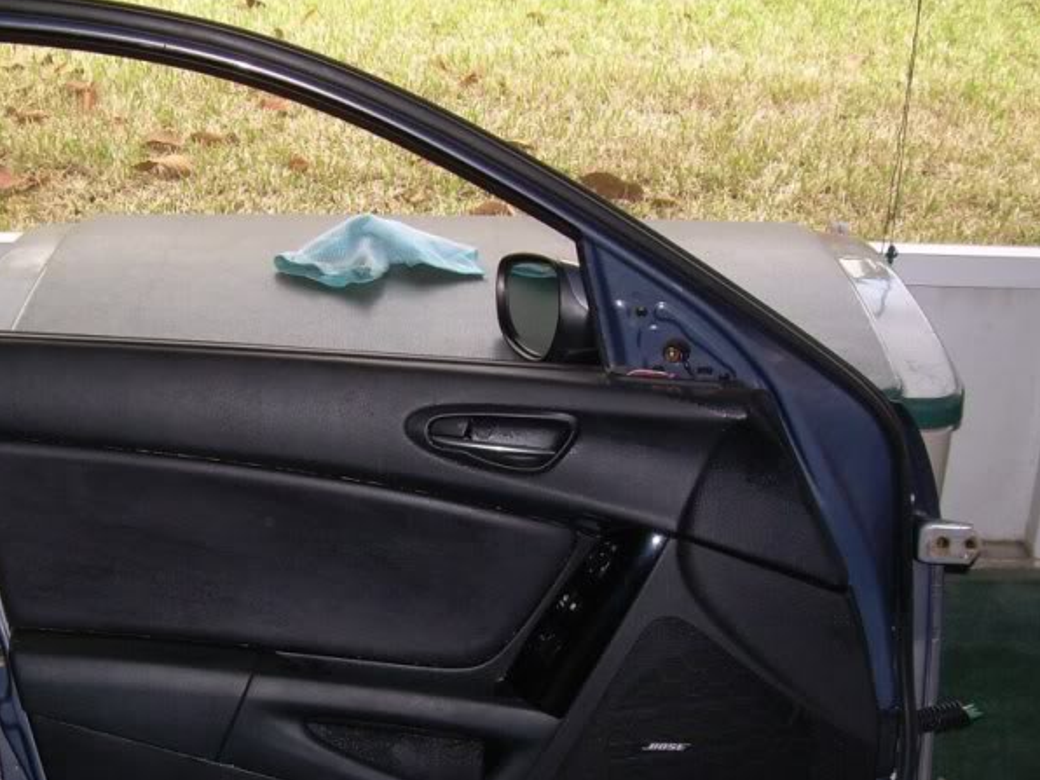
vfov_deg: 28.5
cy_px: 466
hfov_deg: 37.1
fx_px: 1532
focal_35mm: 51
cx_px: 346
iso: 50
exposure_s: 1/60
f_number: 2.8
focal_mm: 6.3
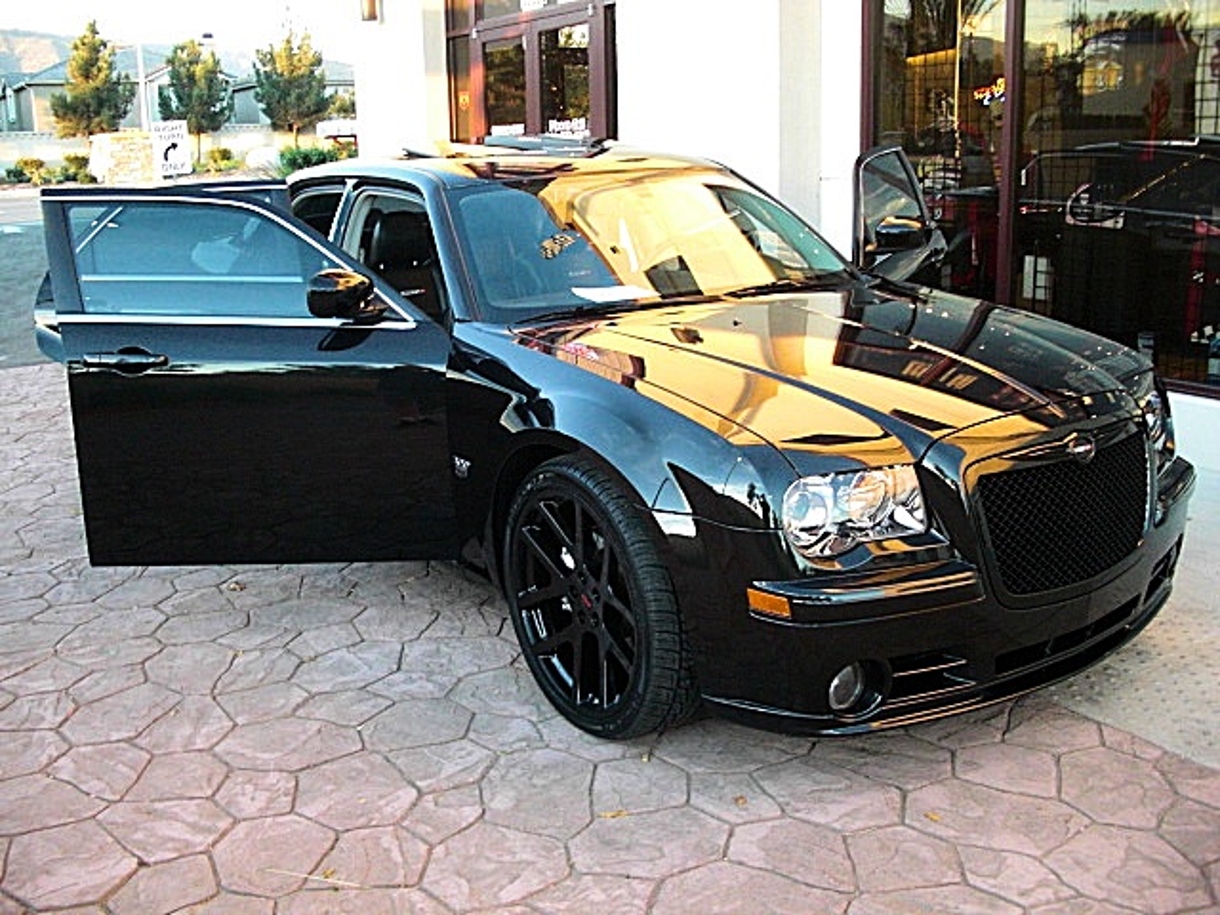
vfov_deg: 39.7
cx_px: 610
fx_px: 1269
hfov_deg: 51.4
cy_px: 458
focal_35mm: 36
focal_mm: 6.3
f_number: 2.8
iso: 400
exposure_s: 1/100
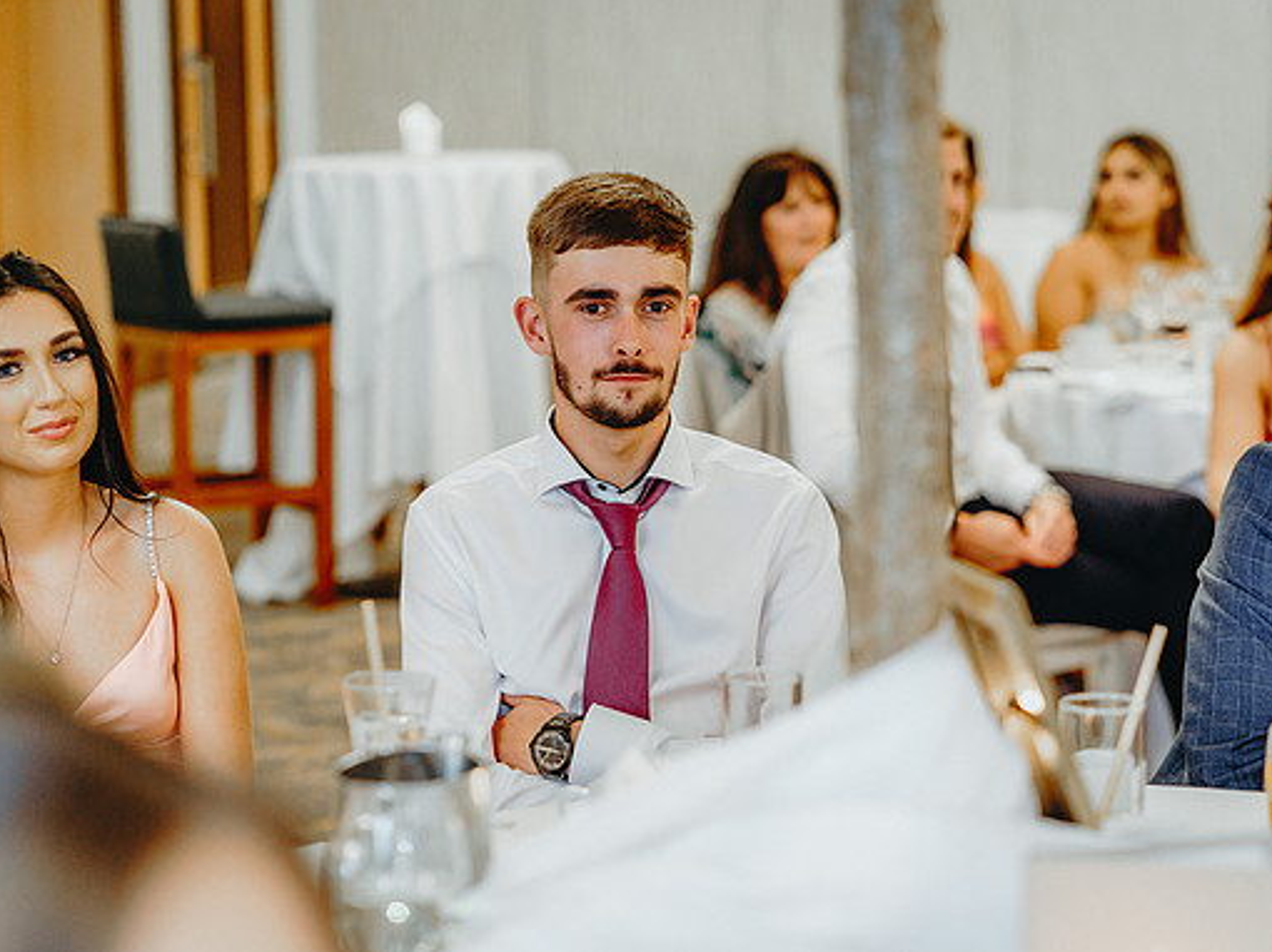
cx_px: 676
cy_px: 475
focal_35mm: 93
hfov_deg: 21.1
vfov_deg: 15.9
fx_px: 3416
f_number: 2.8
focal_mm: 85
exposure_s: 1/125
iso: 2000
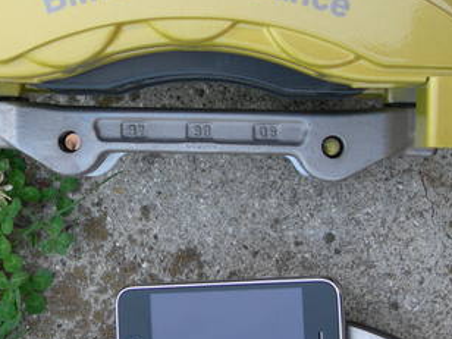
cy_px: 158
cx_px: 107
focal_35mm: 79
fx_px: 1032
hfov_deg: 24.4
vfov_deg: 18.7
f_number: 2.8
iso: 50
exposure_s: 1/98.5
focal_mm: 7.8
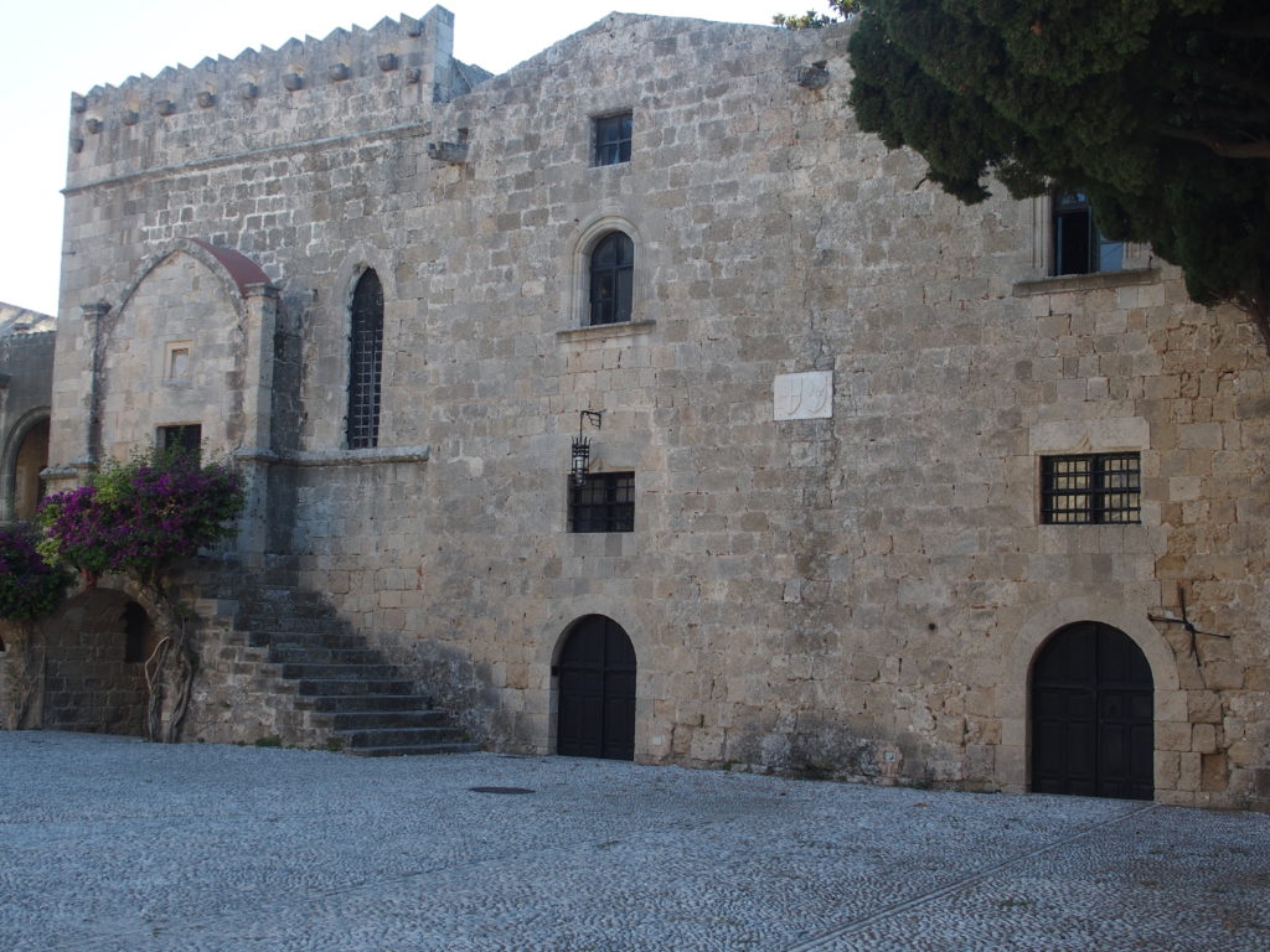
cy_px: 476
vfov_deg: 31.5
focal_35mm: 46
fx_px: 1688
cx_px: 635
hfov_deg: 41.2
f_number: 3.5
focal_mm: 9.8
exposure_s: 1/200
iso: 100
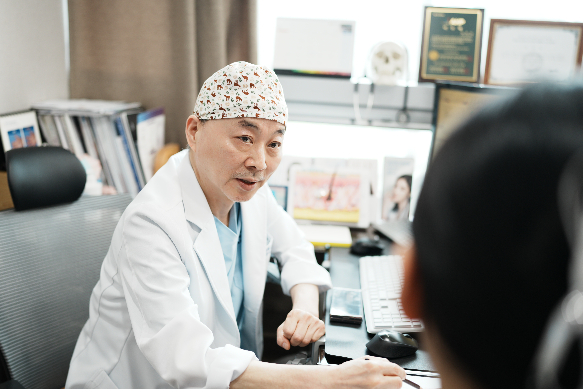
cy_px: 206
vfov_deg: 34.2
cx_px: 270
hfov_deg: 49.5
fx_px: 632
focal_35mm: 39
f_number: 1.4
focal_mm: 35
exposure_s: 1/60
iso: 100
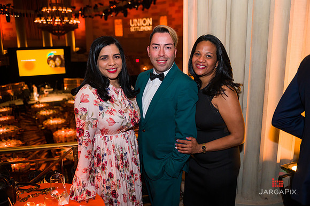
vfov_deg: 41.1
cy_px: 103
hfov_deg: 58.7
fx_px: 275
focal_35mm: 32
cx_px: 155
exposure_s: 1/200
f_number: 3.2
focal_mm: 32
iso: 1600
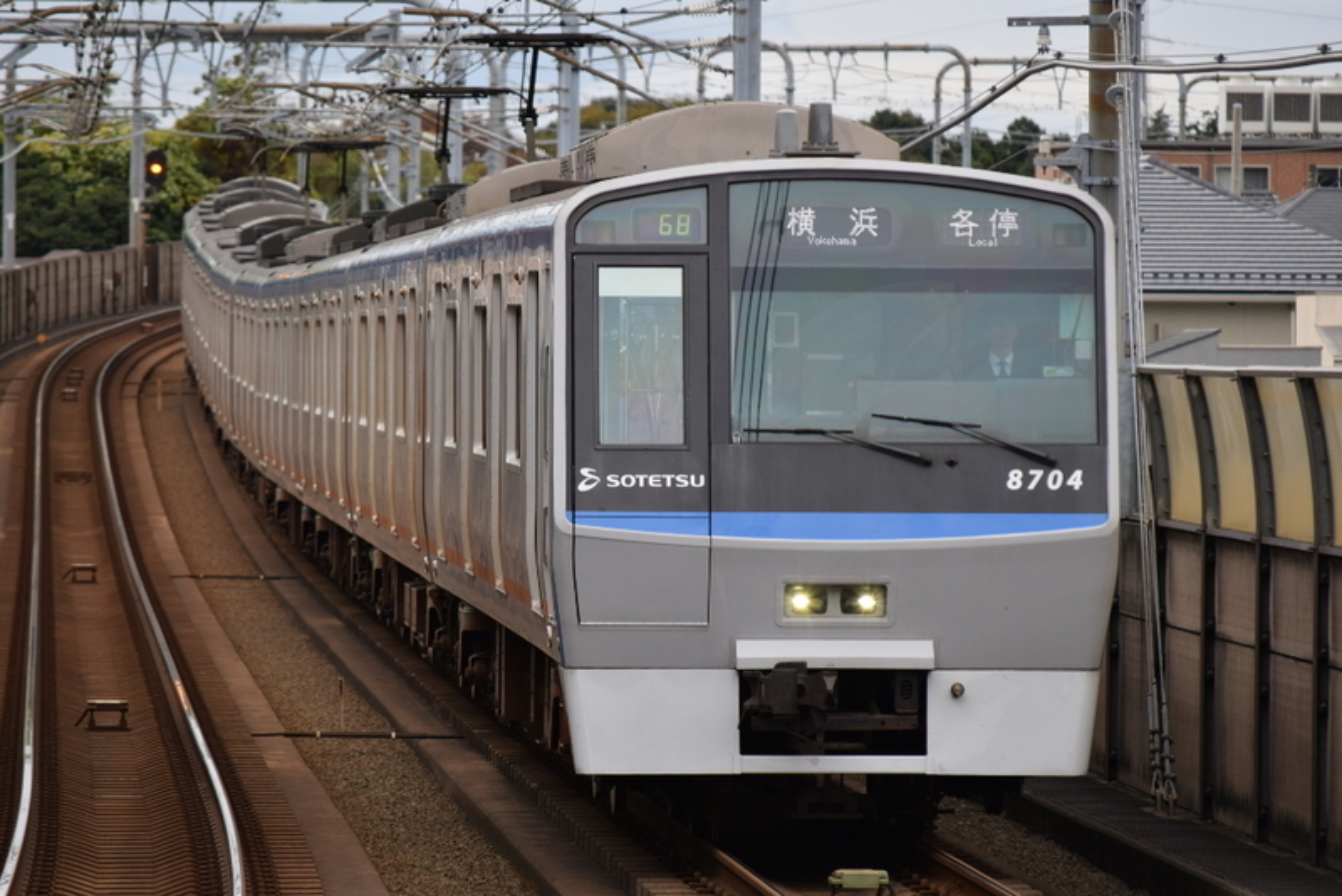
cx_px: 671
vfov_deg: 4.6
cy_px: 448
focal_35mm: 300
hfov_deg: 6.9
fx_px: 11187
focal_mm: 200
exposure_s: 1/200
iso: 200
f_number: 5.6
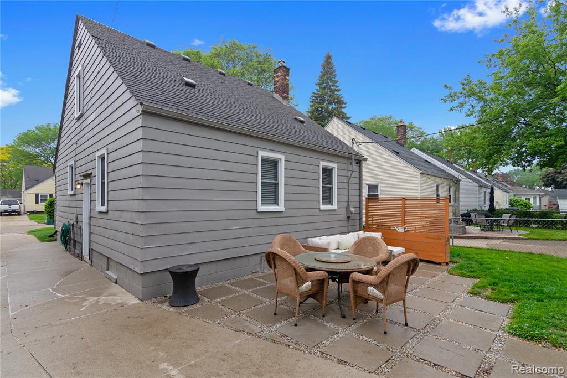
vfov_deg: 70.5
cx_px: 284
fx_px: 268
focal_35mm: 17
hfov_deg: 93.3
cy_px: 189
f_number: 5.6
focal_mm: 17
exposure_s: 1/320
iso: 400
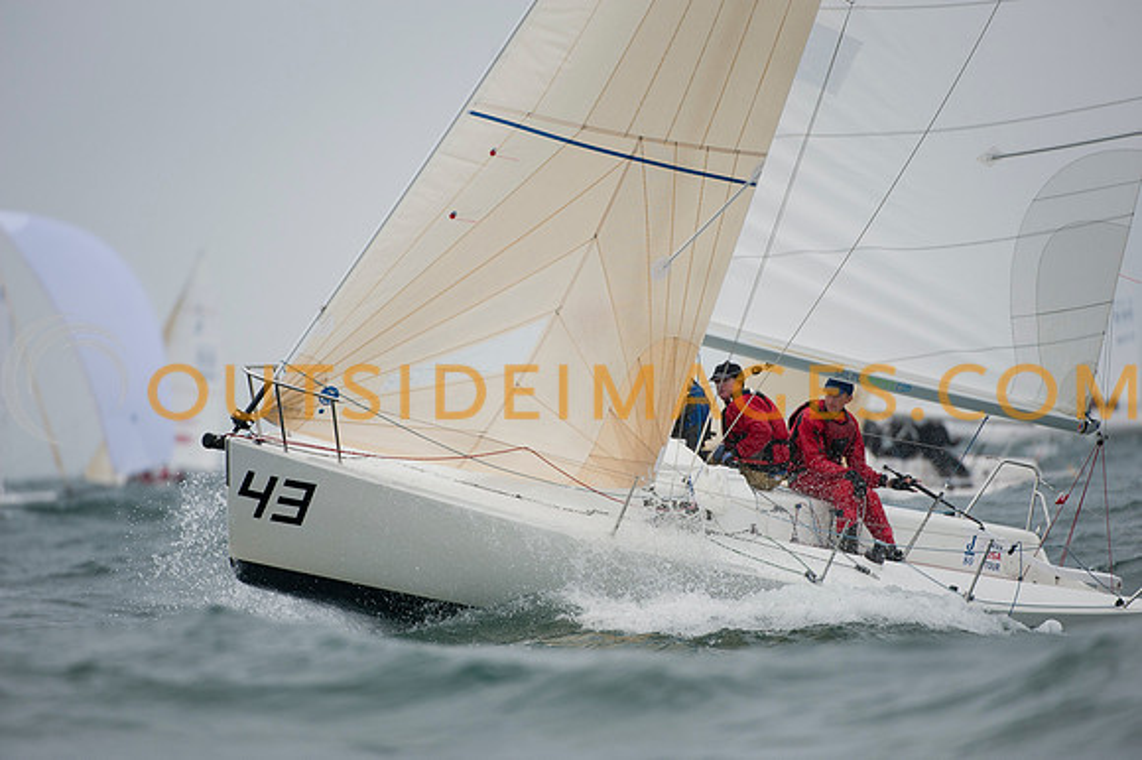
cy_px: 380
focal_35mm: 400
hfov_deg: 5.2
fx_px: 12681
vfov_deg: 3.4
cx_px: 571
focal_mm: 400
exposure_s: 1/1250
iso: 500
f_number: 4
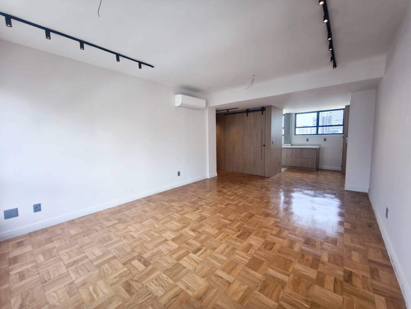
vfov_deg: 81.7
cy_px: 154
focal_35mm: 15
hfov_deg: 98.2
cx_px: 206
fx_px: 178
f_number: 2.2
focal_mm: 1.91
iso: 100
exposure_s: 1/60
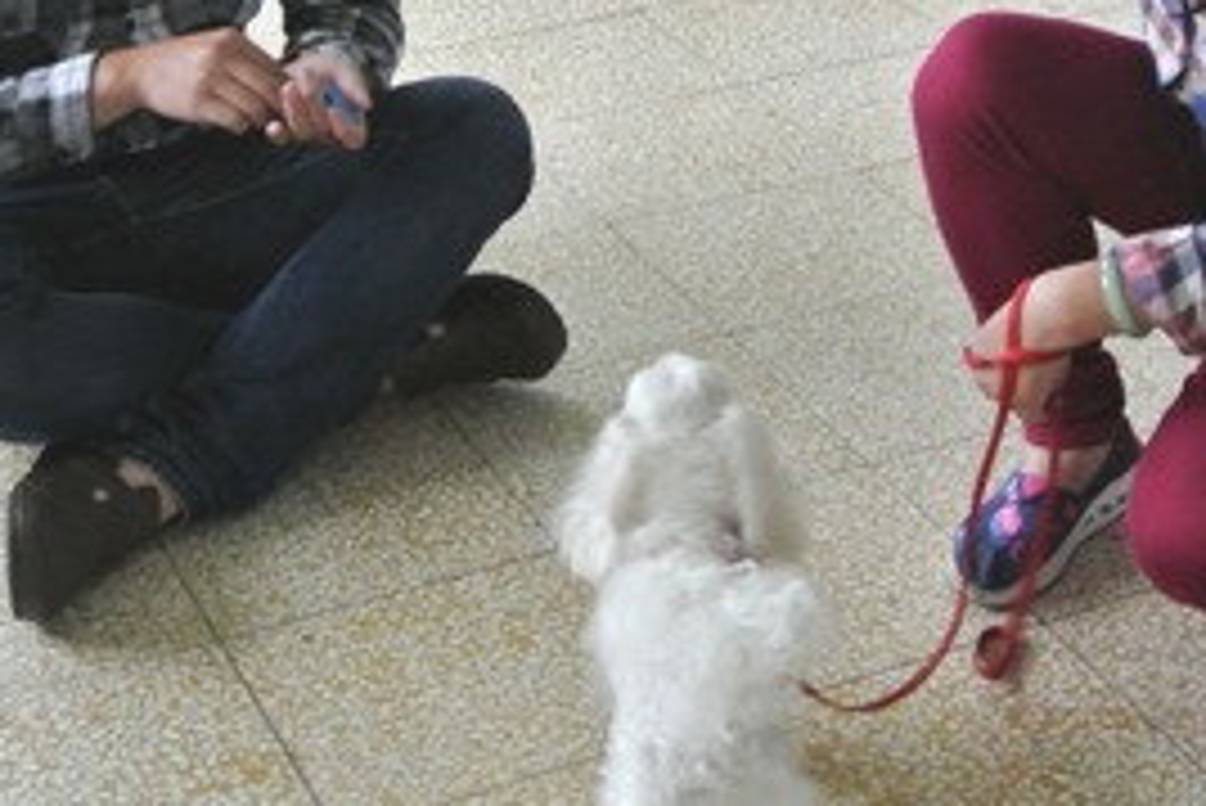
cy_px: 198
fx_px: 2882
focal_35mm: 86
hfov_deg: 23.5
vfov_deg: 15.8
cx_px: 846
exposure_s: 1/40
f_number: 4
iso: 800
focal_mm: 13.6
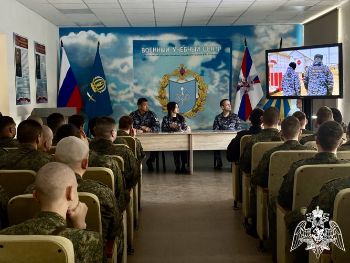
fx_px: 526
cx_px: 175
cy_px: 132
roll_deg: +1.0
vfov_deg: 28.0
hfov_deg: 36.8
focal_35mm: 52
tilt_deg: -4.6
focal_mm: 5.96
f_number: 1.6
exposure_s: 1/40
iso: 250
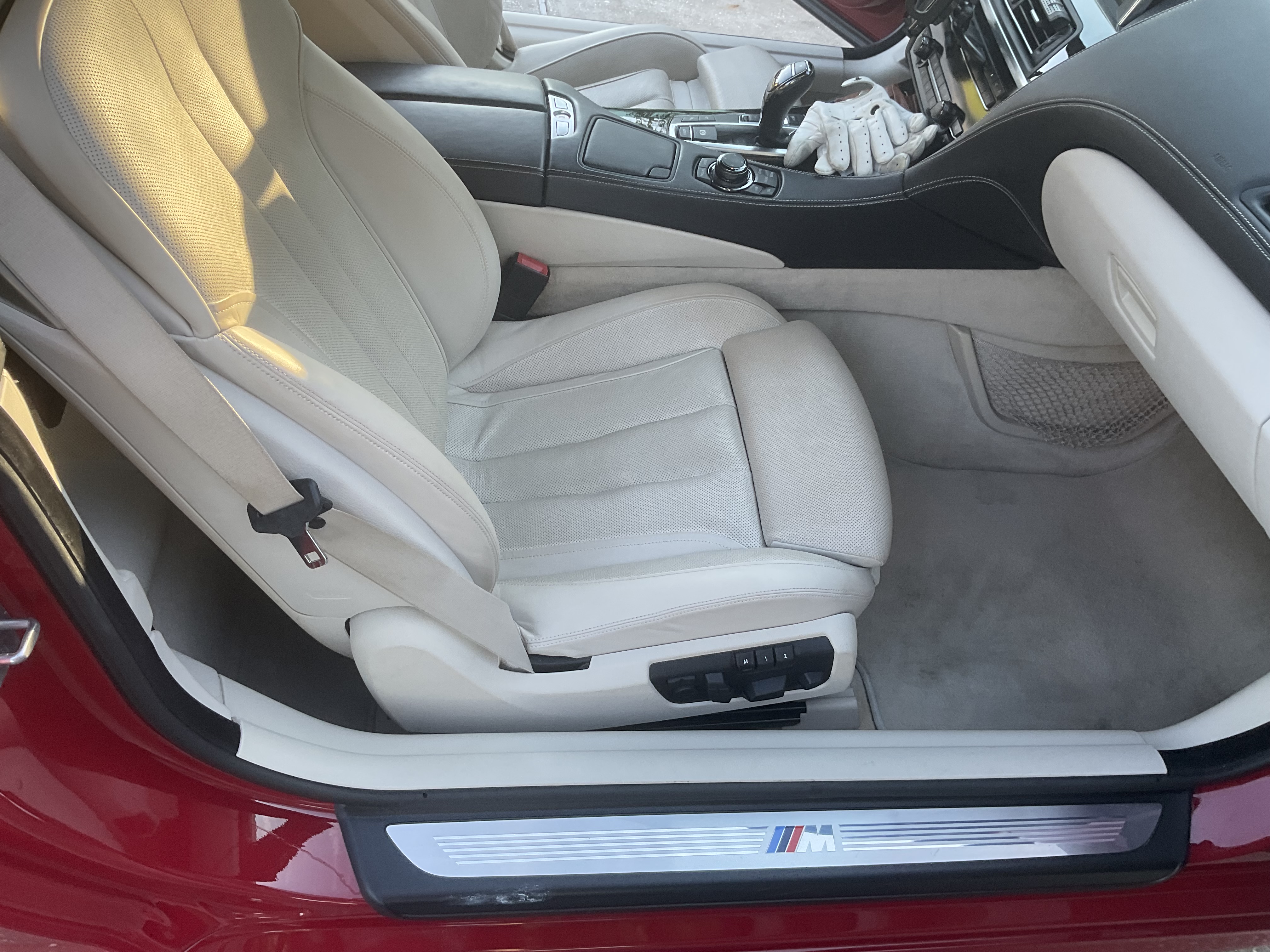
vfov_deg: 48.2
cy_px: 476
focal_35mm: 29
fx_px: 1064
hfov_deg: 61.7
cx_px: 635
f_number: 1.8
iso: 32
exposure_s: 1/120
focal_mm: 3
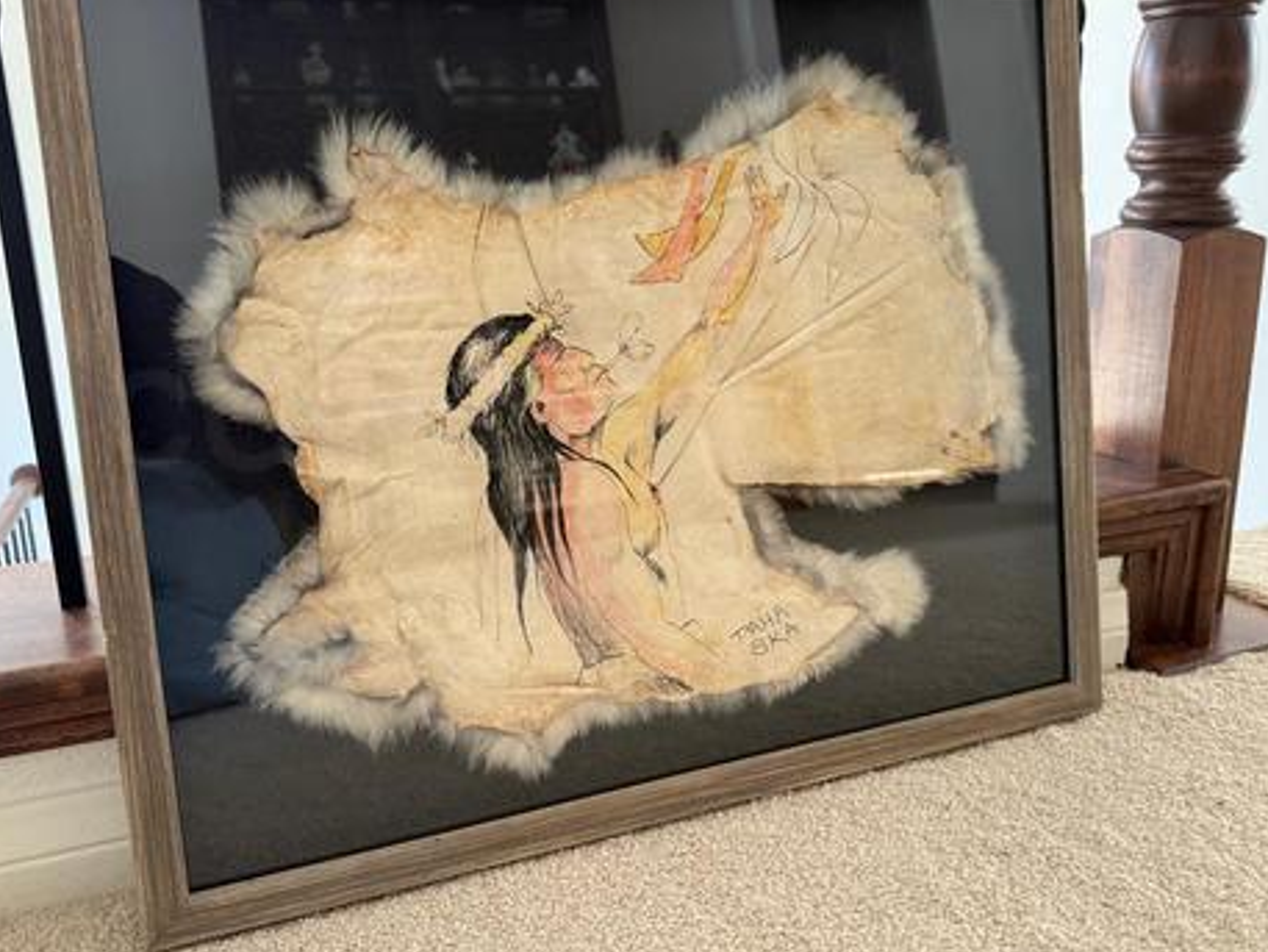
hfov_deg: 63.4
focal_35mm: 28
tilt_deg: -11.8
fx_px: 1026
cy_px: 419
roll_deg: +0.7
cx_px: 620
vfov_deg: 49.7
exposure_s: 1/60
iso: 250
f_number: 1.78
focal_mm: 6.76
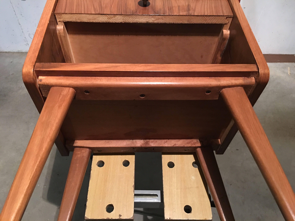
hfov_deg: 61.7
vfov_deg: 48.2
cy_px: 110
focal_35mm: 29
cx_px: 148
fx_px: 247
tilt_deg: -53.0
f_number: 2.2
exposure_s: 1/4
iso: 100
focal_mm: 4.15
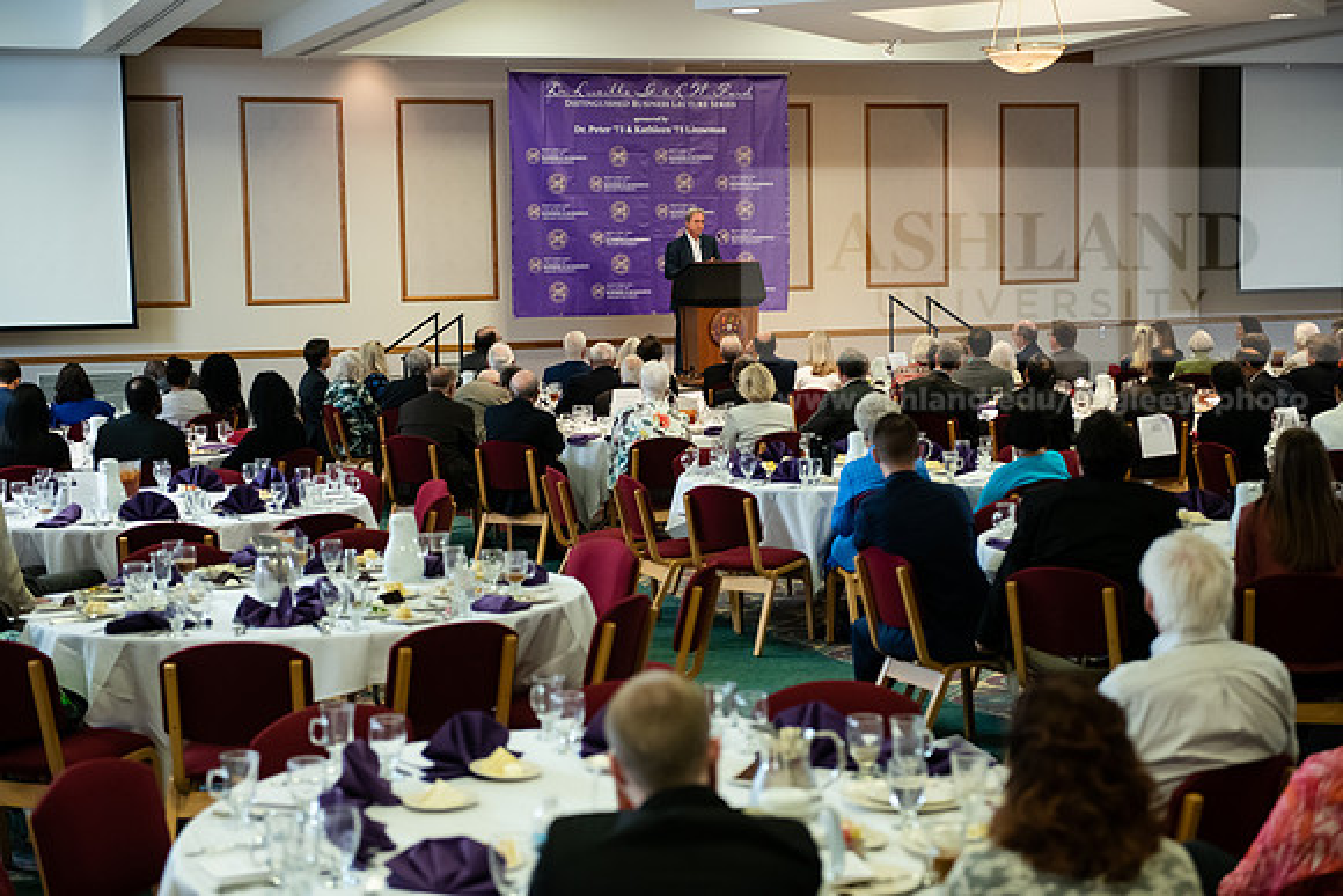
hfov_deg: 32.4
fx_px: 2313
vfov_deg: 21.9
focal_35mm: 62
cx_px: 672
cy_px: 448
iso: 2000
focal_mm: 62
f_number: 3.2
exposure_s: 1/200
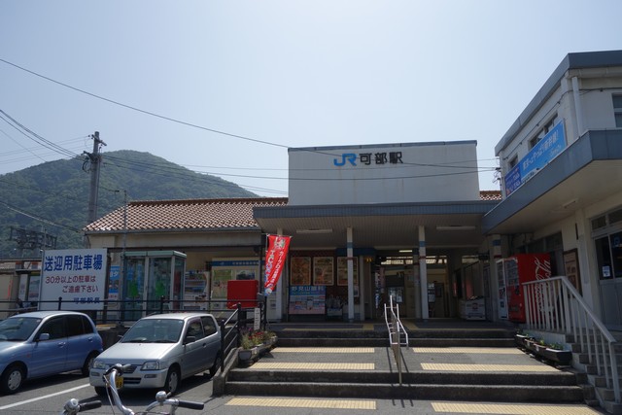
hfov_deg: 65.5
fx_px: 484
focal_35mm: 28
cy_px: 208
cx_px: 311
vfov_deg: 46.4
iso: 125
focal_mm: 10.4
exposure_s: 1/800
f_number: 5.6
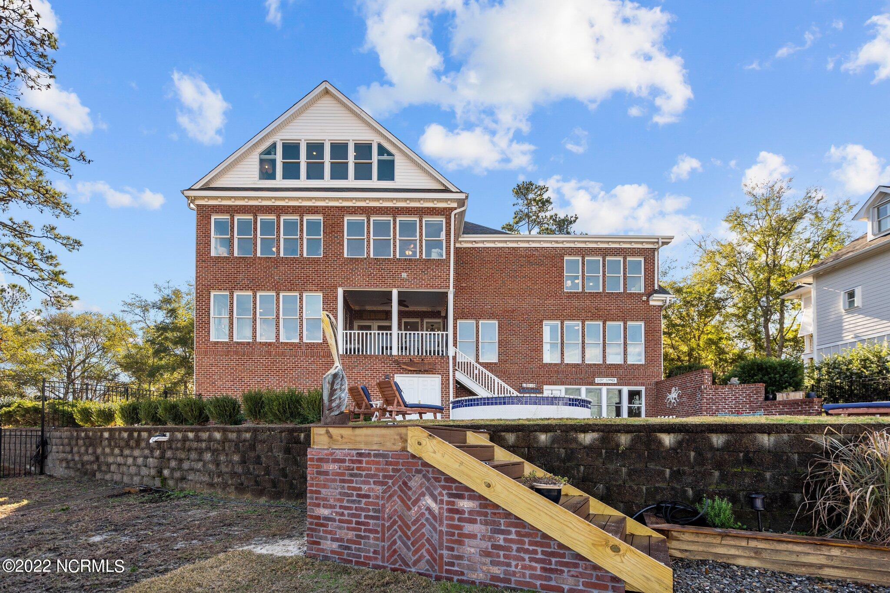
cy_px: 296
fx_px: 395
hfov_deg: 96.7
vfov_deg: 73.7
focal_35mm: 16
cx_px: 445
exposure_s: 1/400
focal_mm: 16
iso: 100
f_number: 4
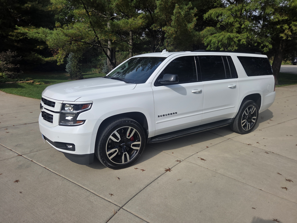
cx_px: 143
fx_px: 206
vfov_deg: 56.8
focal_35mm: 24
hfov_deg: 71.6
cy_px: 112
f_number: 1.8
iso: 80
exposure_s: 1/5699
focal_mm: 5.4
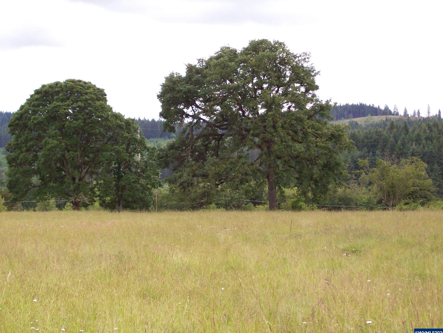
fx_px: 1126
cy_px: 168
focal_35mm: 88
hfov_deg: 22.3
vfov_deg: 16.8
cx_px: 222
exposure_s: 1/216
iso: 80
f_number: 4.3
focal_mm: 14.3
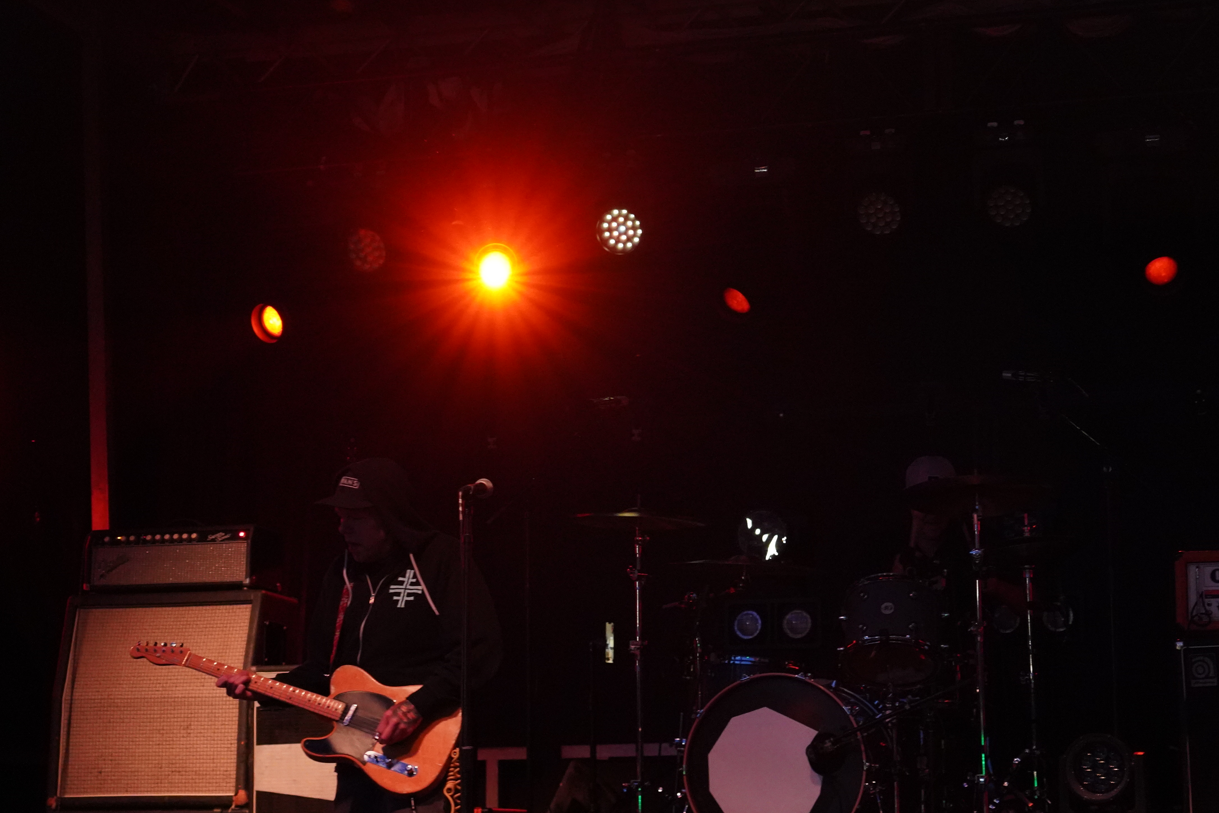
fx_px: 2946
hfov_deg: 23.4
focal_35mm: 87
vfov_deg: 15.7
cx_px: 656
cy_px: 496
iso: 8000
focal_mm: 63
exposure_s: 1/160
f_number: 4
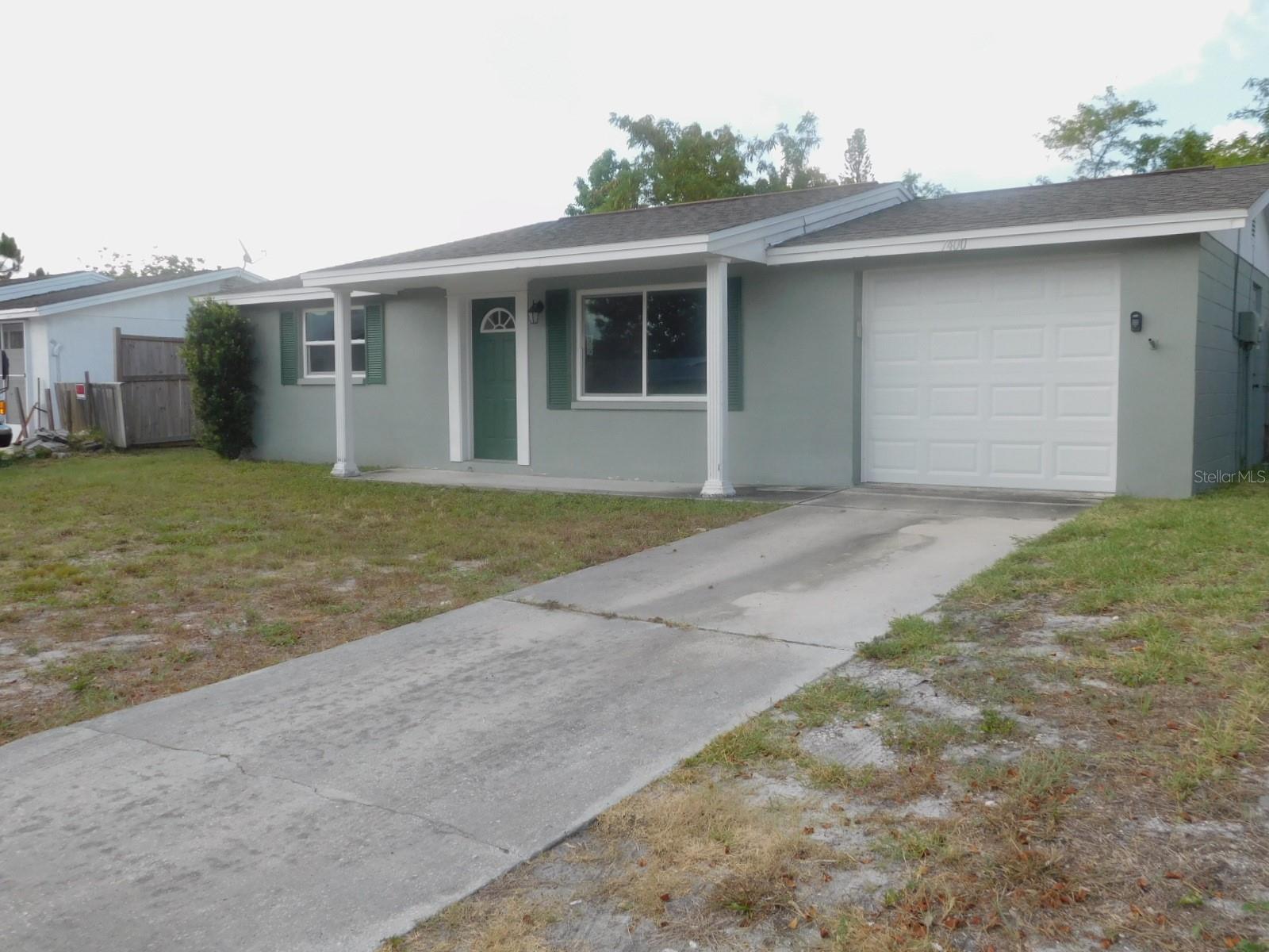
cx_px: 634
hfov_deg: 60.0
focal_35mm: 30
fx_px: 1100
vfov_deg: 46.8
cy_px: 476
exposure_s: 1/500
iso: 125
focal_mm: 5.3
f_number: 3.2
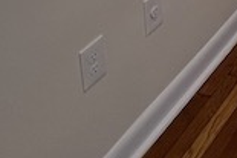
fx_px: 460
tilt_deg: -10.7
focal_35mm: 70
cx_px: 378
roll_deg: -0.9
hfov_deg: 22.4
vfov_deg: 13.9
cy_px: -216
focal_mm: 1.57
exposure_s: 1/120
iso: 100
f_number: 1.8
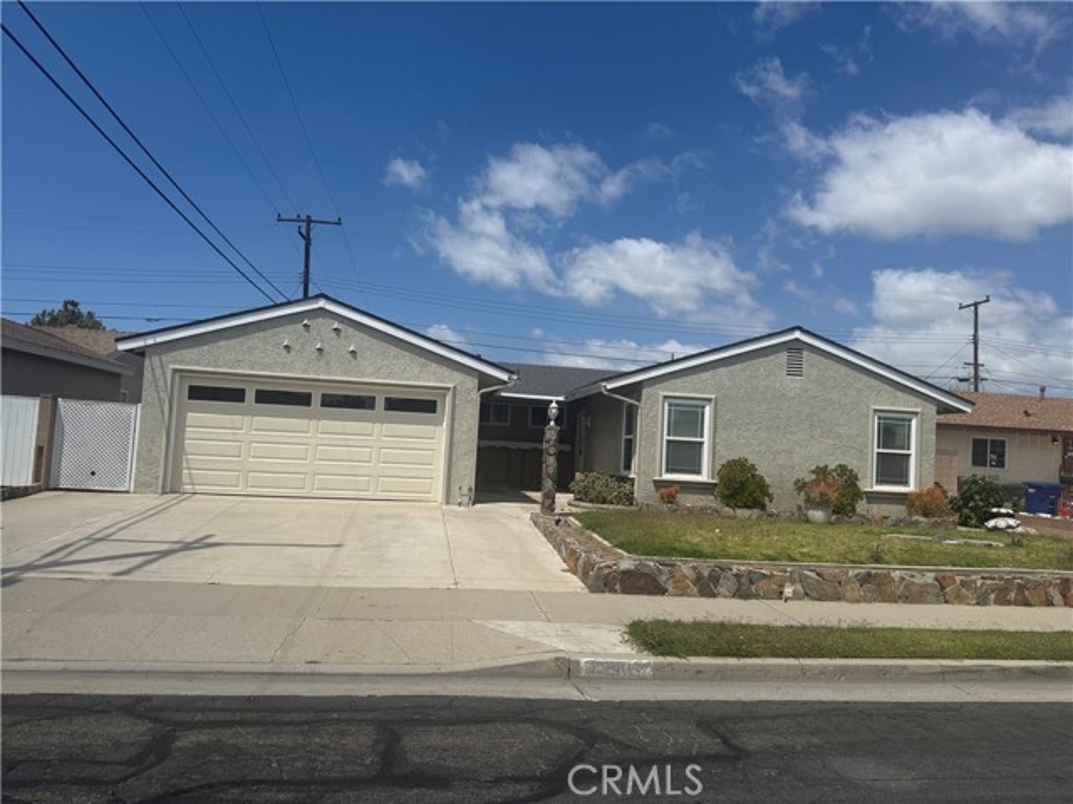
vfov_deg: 56.8
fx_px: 744
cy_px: 402
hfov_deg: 71.6
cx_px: 536
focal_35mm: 24
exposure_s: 1/9091
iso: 80
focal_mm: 6.76
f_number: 1.78
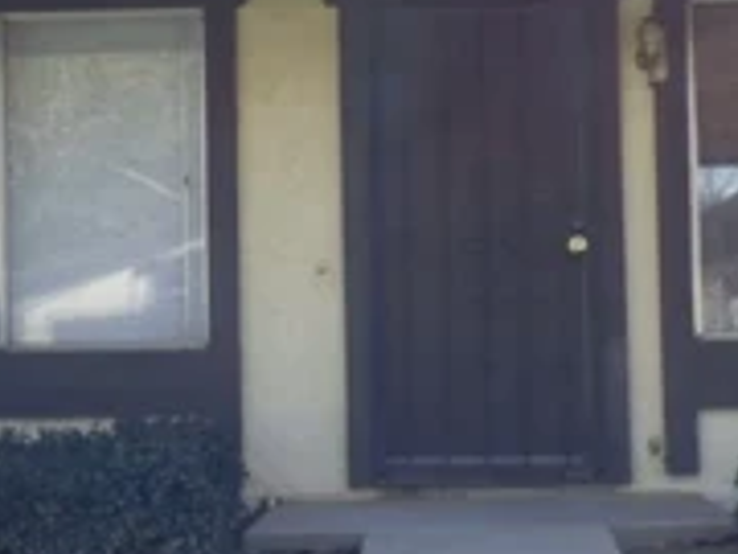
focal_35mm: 83
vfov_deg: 17.8
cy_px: 304
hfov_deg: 23.6
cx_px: 342
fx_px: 1770
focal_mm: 3.58
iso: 100
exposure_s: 1/400
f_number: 2.8
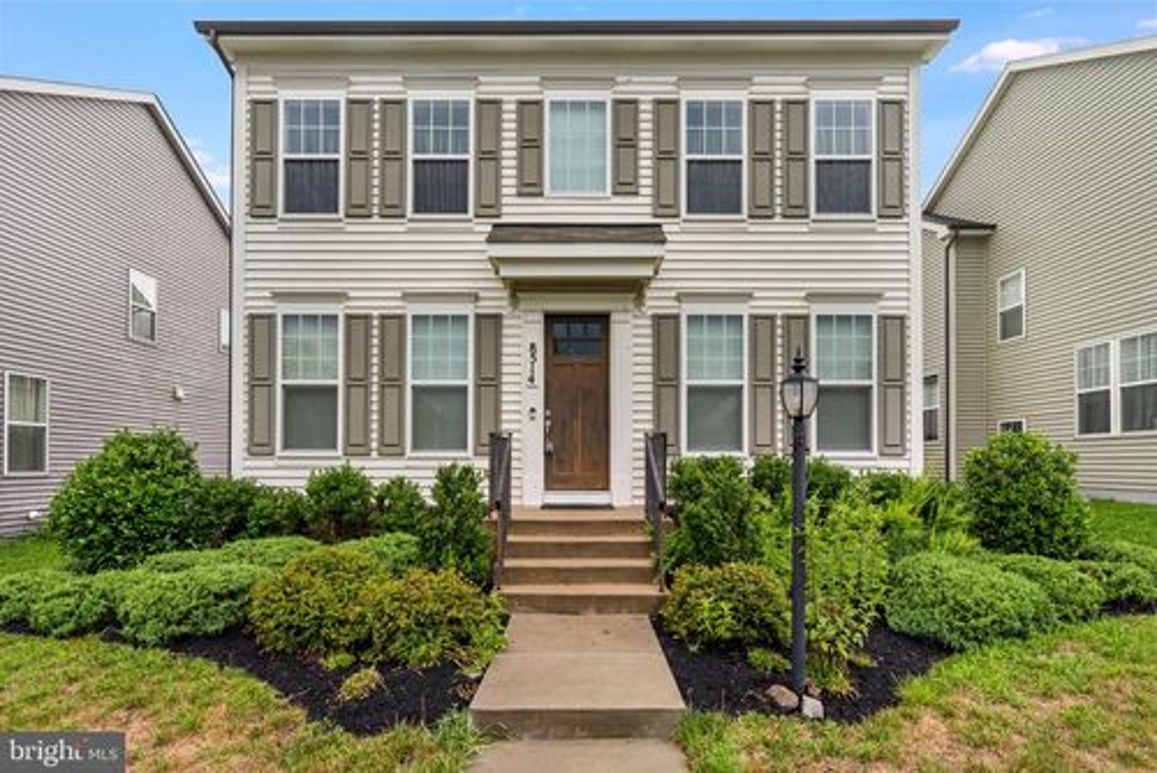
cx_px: 578
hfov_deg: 96.7
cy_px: 386
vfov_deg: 73.8
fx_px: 514
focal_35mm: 16
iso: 1250
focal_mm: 16
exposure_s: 1/80
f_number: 8
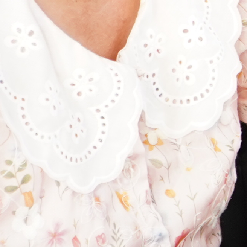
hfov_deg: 8.3
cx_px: 511
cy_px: -96
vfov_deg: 8.6
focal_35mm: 199
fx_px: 1606
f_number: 4
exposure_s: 1/30
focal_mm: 26
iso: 1000
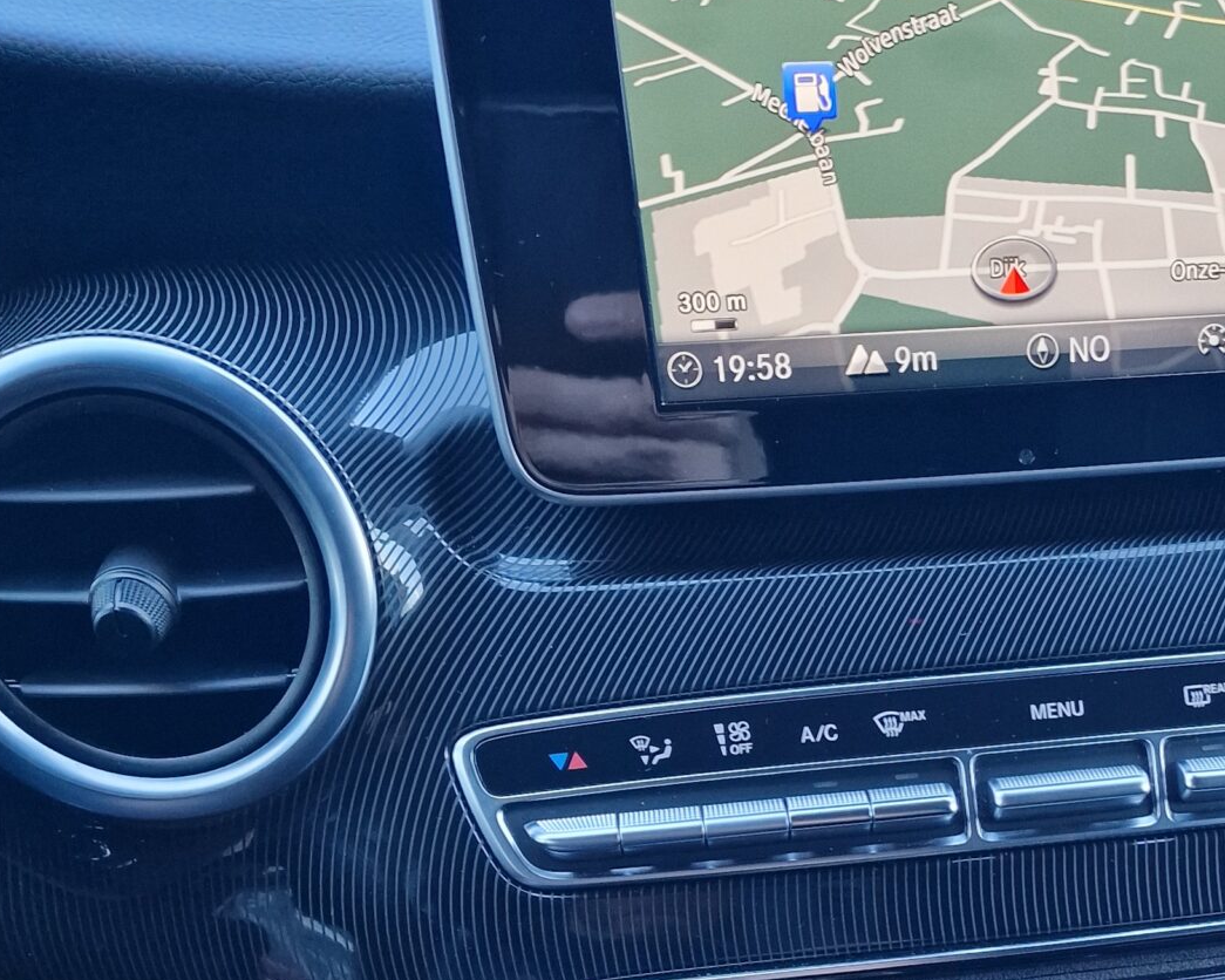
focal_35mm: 55
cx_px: 1056
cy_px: 1240
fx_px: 1994
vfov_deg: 24.4
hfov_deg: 32.7
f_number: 1.8
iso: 250
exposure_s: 1/55
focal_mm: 6.4
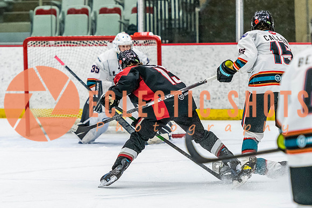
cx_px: 158
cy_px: 107
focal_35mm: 274
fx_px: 2372
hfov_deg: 7.5
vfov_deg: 5.0
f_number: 2.8
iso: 3200
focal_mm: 145
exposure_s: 1/640
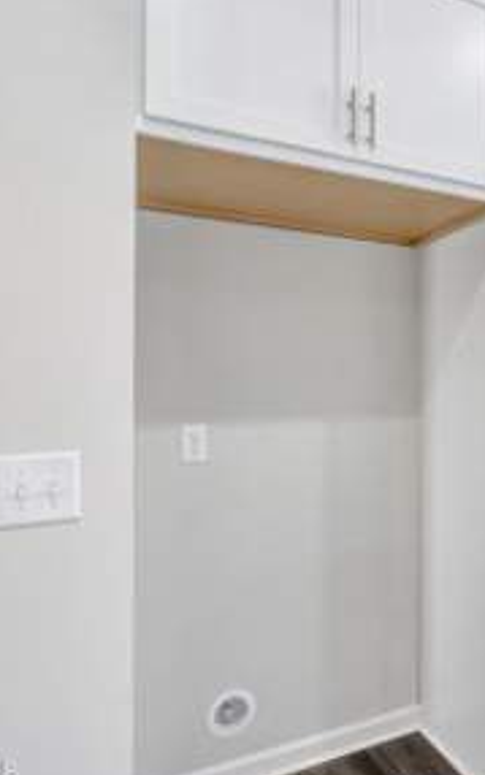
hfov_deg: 38.7
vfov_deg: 64.6
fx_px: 613
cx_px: 474
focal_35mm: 29
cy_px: 377
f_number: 10
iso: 100
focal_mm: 17
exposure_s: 1/4
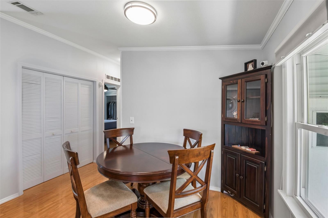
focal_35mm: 17
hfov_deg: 93.3
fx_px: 155
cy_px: 109
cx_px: 164
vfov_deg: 70.4
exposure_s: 1/20
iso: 400
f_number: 8
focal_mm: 17
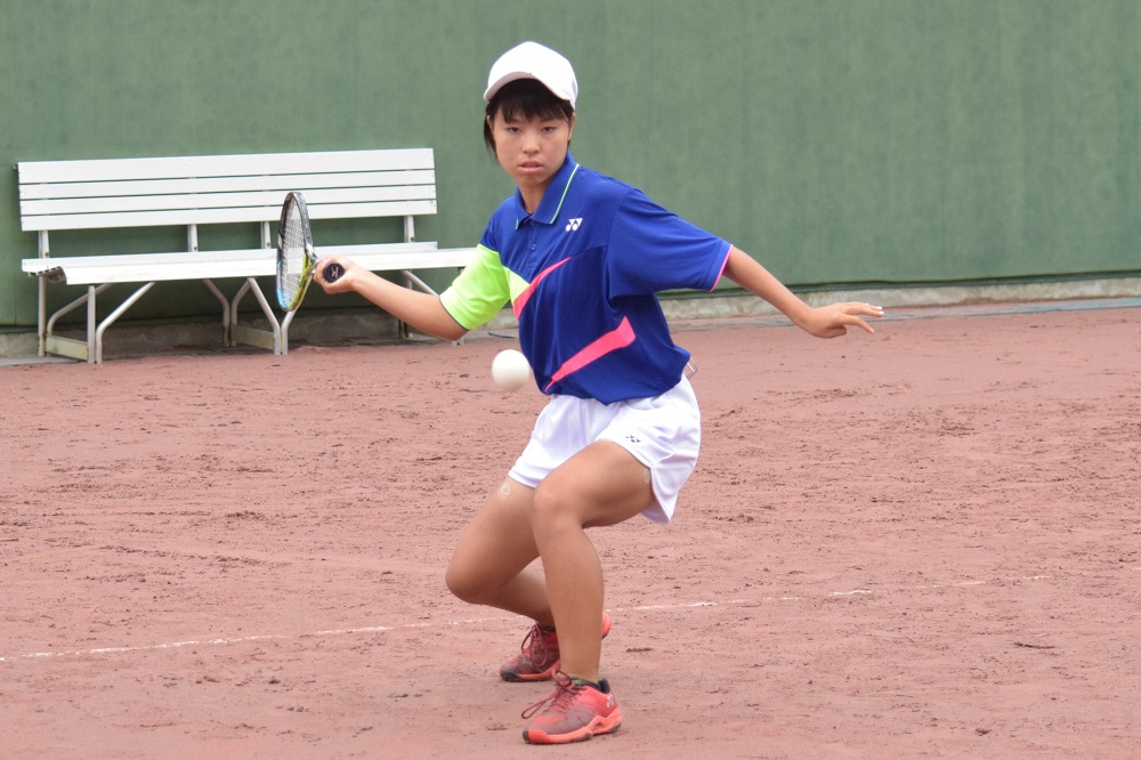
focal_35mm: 105
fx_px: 3327
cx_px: 570
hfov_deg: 19.5
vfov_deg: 13.0
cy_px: 380
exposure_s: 1/1600
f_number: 4.5
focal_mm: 70
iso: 1250
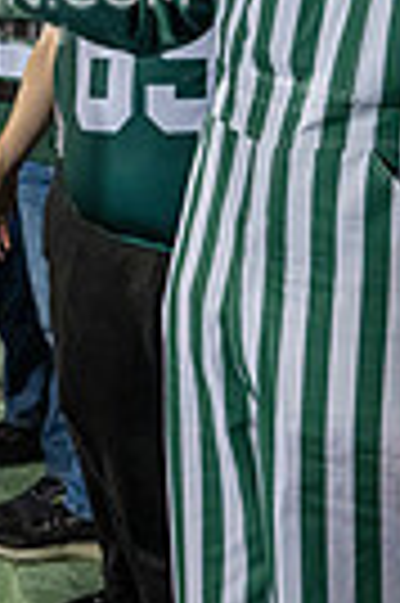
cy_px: -169
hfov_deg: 12.7
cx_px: -121
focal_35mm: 104
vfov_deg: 18.4
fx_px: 1738
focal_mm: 24
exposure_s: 1/500
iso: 1250
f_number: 3.2
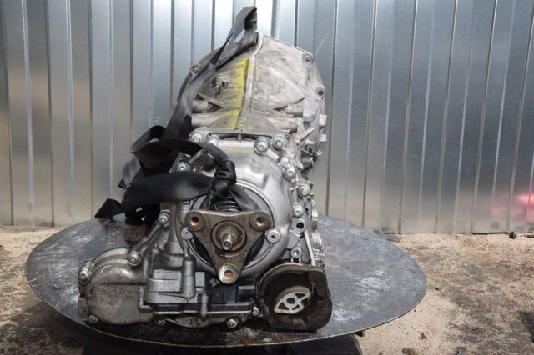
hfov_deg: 37.9
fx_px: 778
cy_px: 178
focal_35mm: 52
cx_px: 267
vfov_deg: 25.7
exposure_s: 1/200
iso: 800
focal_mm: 35
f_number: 22
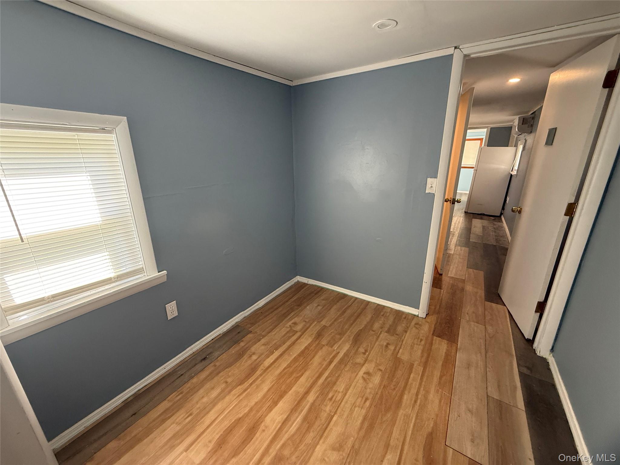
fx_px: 251
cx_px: 310
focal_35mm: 14
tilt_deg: -15.8
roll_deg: +0.3
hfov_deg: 102.1
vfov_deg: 85.7
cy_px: 232
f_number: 2.2
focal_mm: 2.22
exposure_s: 1/83
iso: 320
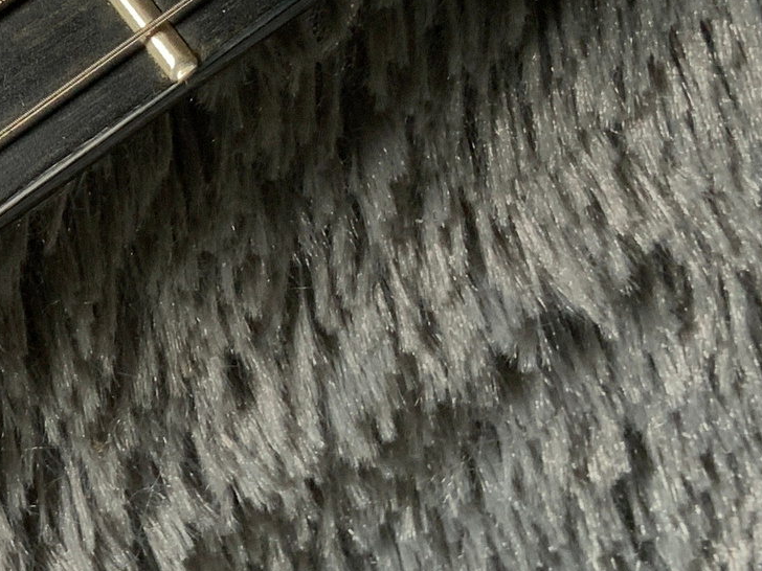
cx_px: -173
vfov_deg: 14.3
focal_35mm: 102
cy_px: 47
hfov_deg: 18.2
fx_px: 2245
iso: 50
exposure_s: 1/104
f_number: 1.8
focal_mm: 3
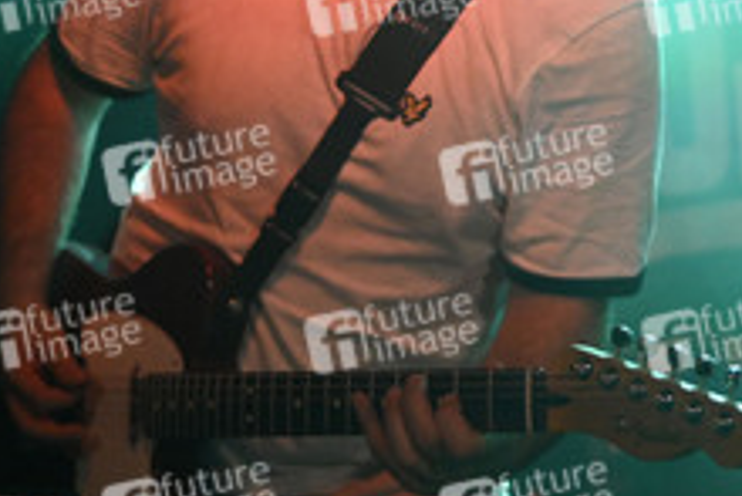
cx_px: 437
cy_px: 81
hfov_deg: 23.6
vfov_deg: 15.8
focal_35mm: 86
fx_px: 1774
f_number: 3.5
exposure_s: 1/320
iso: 6400
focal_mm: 42
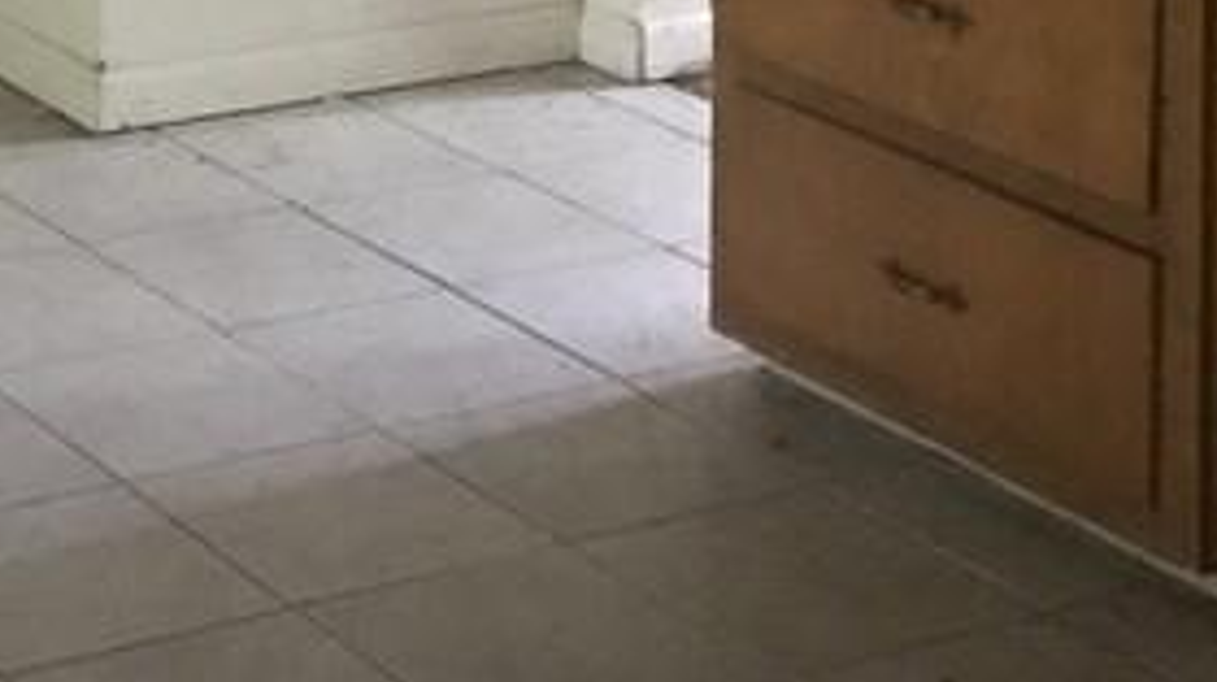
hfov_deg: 18.6
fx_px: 3547
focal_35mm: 110
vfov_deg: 9.9
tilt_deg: -2.5
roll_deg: +0.0
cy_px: -834
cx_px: -178
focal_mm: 3.99
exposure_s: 1/5
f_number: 1.8
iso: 100
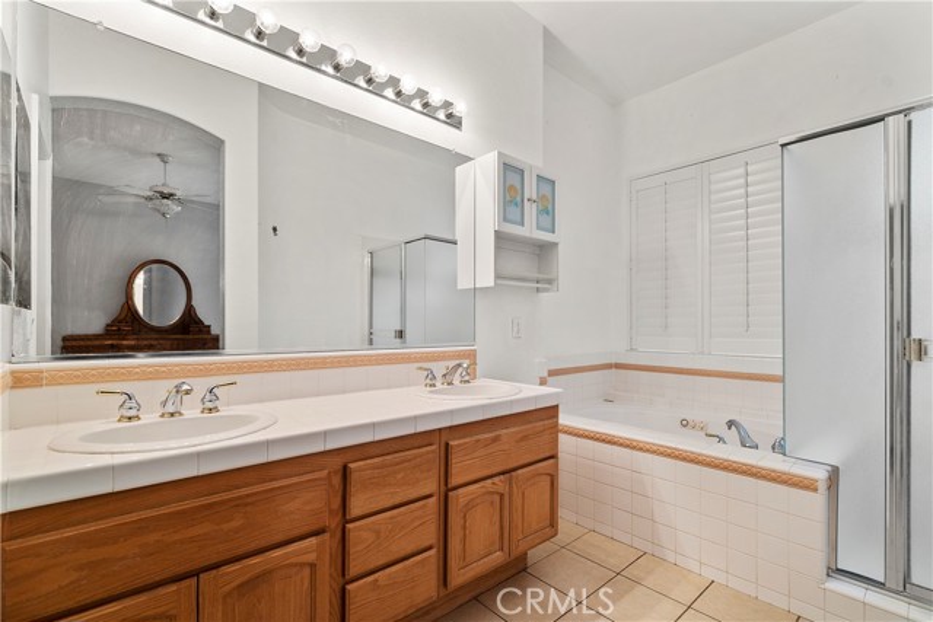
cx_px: 466
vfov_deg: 73.8
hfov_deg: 96.7
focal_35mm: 16
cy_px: 311
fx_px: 415
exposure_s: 1/25
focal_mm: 16
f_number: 6.3
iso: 250
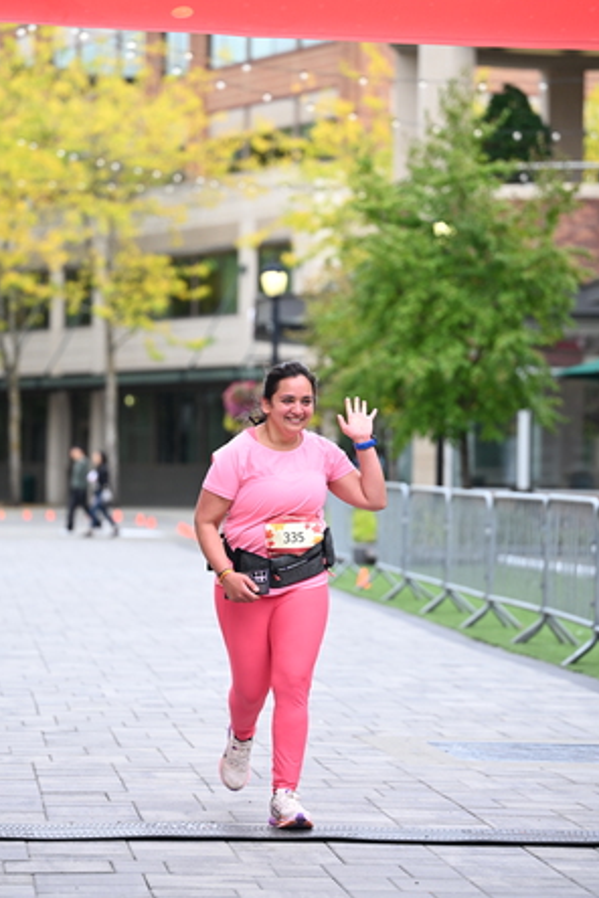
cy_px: 396
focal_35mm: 124
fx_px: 3095
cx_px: 294
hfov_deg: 11.1
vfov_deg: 16.5
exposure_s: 1/1600
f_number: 2.8
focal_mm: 100
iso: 640
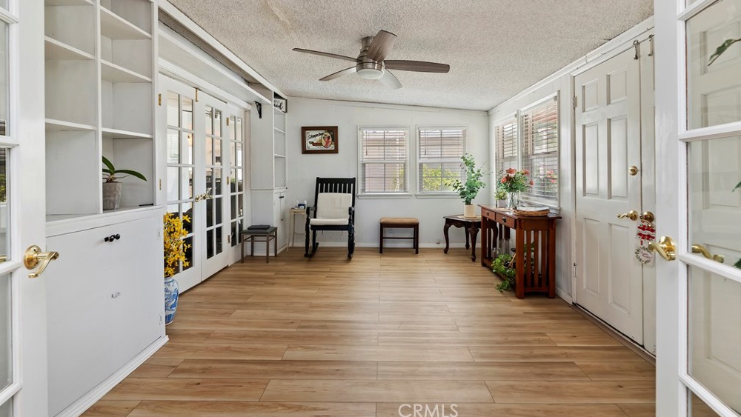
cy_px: 169
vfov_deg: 69.9
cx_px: 376
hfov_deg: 103.0
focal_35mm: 15
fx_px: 295
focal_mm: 14
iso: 500
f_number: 10
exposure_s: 1/8
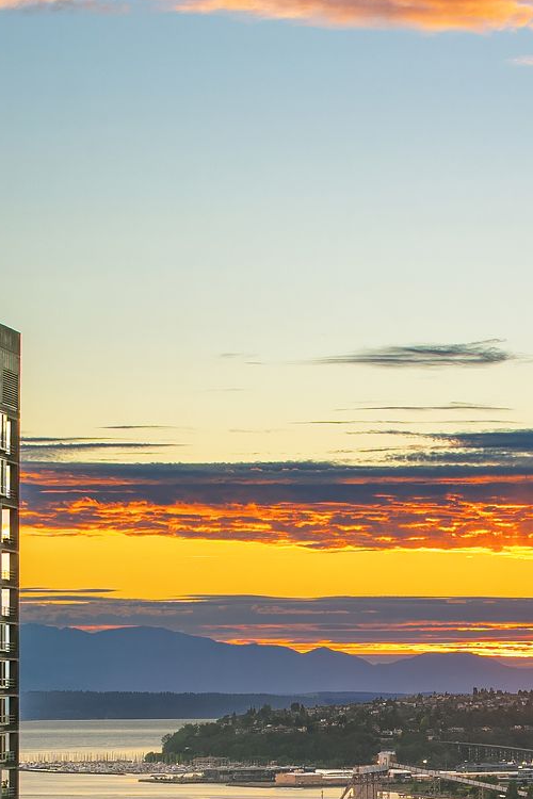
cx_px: 477
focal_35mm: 120
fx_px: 2665
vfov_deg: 17.1
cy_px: 427
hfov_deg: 11.4
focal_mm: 45
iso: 200
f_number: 8
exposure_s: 1/8
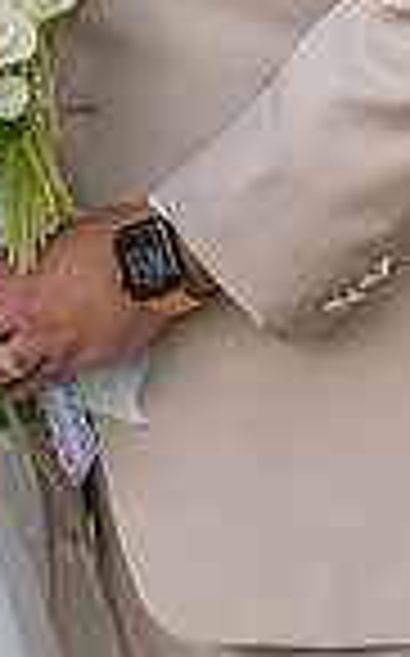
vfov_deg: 7.3
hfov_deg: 4.6
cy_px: -443
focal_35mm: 283
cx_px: 17
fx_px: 5070
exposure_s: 1/160
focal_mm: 50
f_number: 7.1
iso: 200
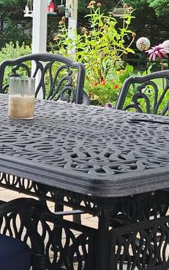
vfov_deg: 21.7
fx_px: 701
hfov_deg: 13.7
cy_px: 77
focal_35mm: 95
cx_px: 52
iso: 25
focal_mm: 5.4
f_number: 1.8
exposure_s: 1/292
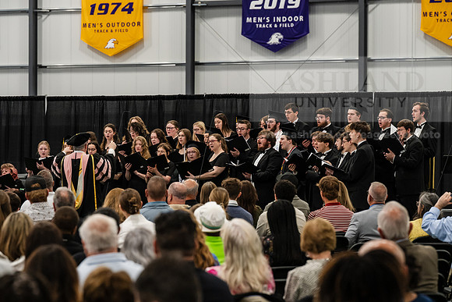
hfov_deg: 16.4
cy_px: 151
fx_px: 1570
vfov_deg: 11.0
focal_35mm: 125
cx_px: 226
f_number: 5
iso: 4000
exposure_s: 1/200
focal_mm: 125
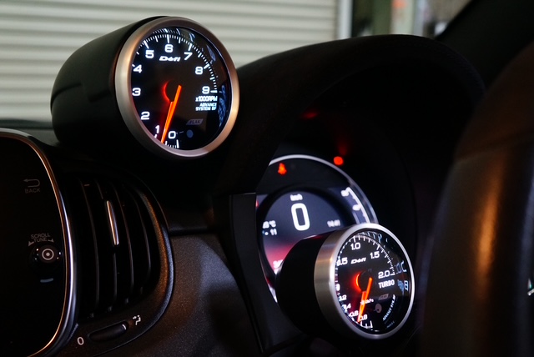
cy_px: 178
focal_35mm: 42
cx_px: 267
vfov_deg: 32.0
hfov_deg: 46.4
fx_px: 624
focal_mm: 28
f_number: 4.5
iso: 2000
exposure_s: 1/60
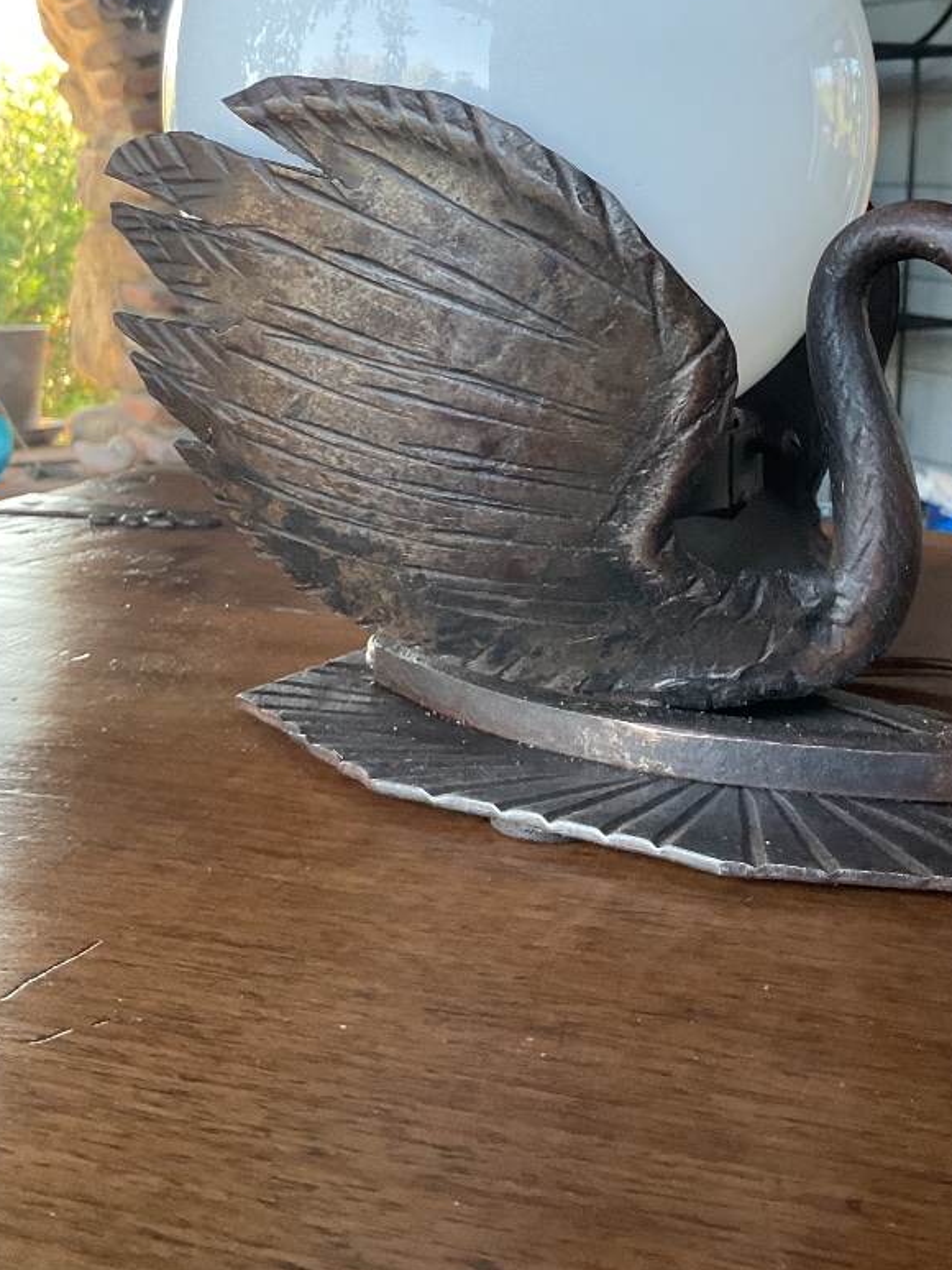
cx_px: 717
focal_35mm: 45
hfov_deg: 31.6
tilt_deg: -5.0
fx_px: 1650
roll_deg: -0.7
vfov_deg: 41.3
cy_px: 381
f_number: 1.8
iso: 80
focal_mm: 3
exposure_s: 1/60
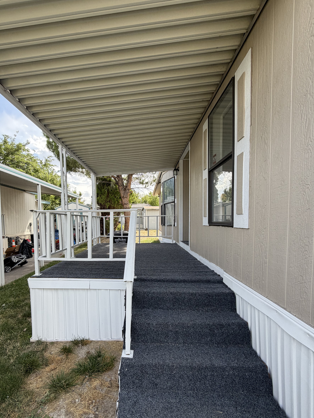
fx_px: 206
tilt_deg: -3.2
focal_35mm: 17
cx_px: 133
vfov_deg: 90.6
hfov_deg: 74.3
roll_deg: +0.6
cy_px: 235
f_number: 2.2
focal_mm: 2.22
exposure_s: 1/390
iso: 50
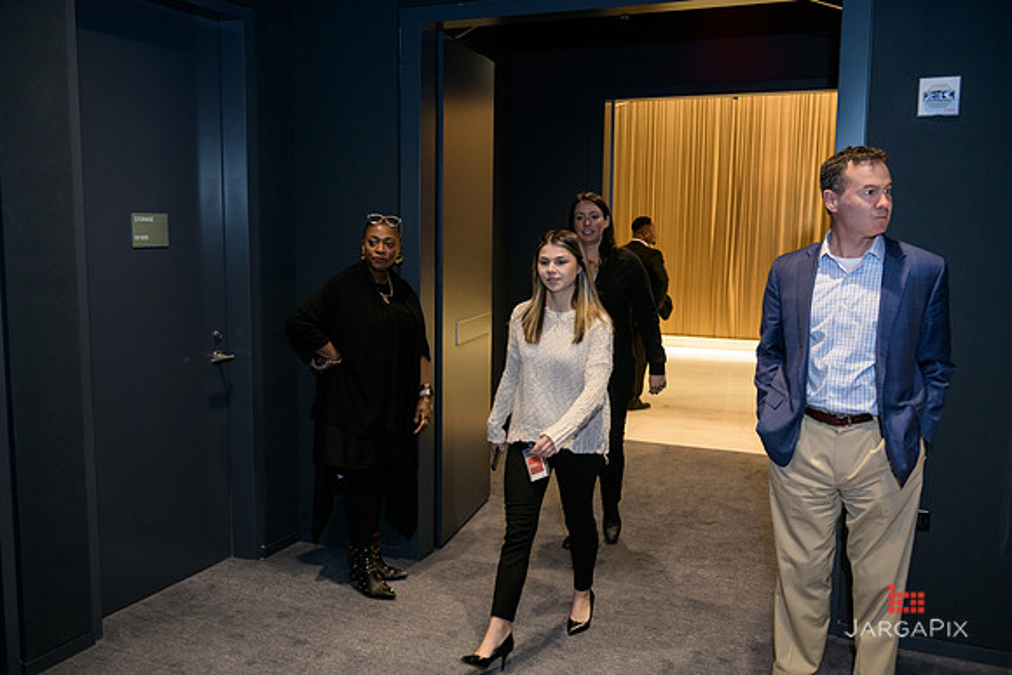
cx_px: 506
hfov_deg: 58.7
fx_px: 900
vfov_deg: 41.1
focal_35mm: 32
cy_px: 338
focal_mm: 32
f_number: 3.2
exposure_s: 1/125
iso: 1600
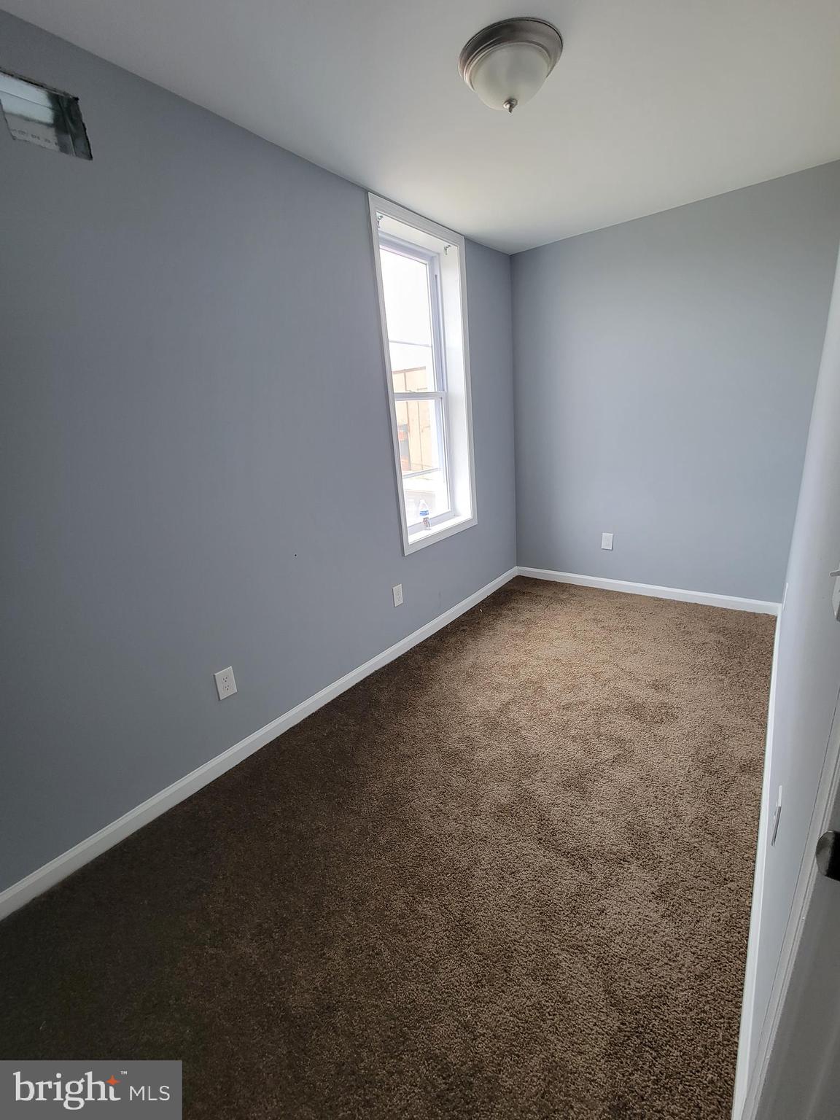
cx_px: 420
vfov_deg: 106.2
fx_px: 421
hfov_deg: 89.9
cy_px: 560
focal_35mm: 13
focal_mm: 2.2
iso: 160
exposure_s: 1/60
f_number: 2.2
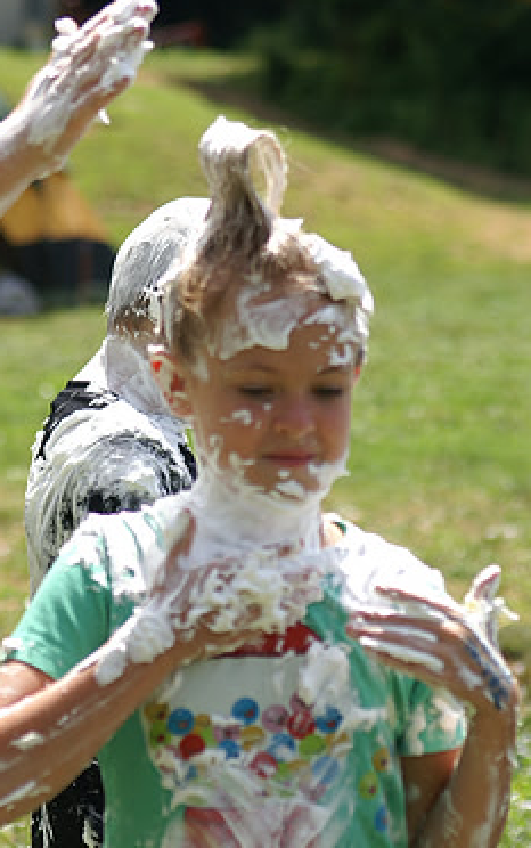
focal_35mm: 238
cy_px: 431
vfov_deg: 8.8
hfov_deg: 5.5
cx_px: 175
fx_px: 5502
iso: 100
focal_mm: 100
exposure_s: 1/500
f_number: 5.6
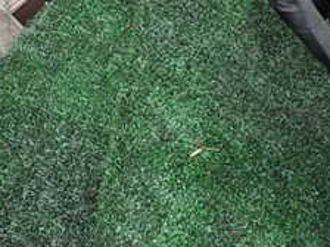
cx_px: 405
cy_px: -10
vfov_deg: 21.1
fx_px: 639
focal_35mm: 67
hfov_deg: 25.7
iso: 125
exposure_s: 1/60
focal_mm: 4.5
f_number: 2
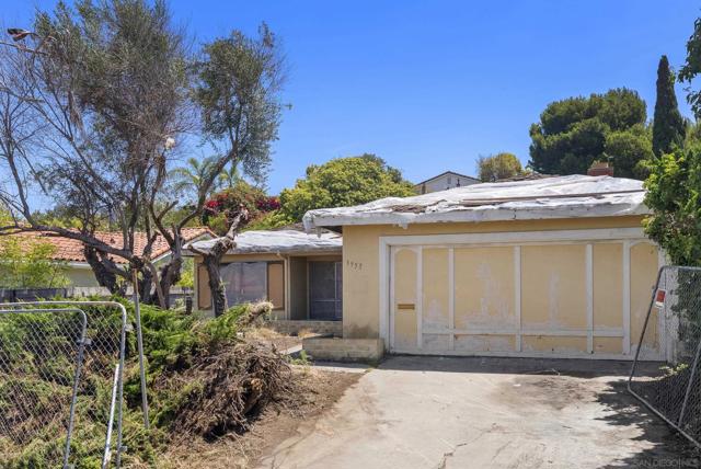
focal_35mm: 32
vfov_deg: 41.2
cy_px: 234
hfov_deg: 58.7
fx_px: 624
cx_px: 350
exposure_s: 1/320
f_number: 9
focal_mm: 32
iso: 500
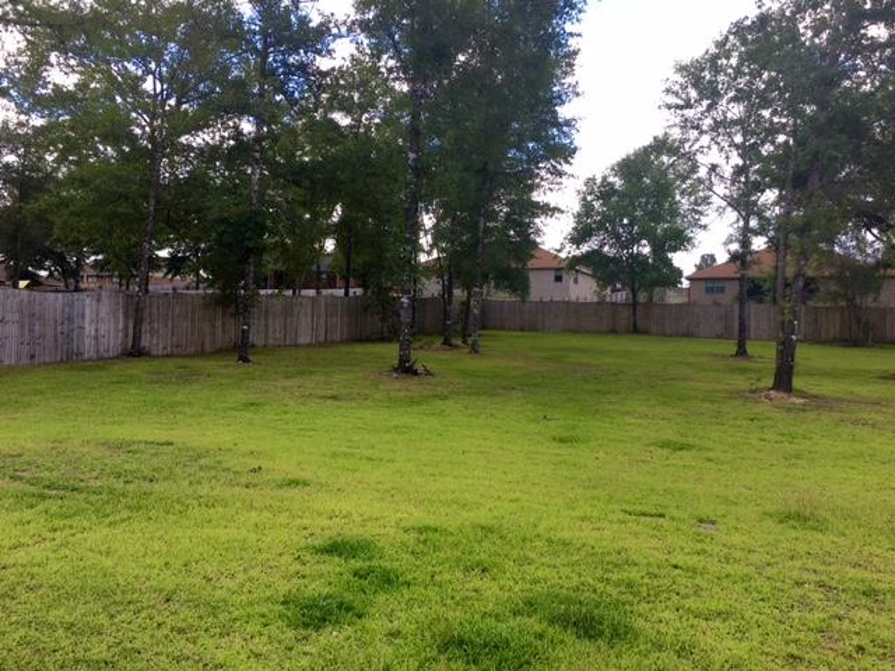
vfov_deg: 48.2
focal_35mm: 29
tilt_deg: +1.6
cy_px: 336
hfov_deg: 61.7
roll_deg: -1.6
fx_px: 750
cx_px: 448
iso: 25
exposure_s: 1/342
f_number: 2.2
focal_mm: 4.15
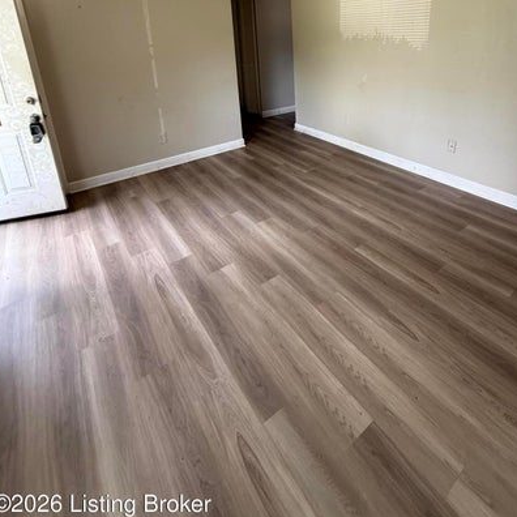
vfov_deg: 69.5
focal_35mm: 20
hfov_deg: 74.2
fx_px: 338
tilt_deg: -15.4
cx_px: 304
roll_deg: +2.2
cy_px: 124
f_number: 2.2
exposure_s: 1/99
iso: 200
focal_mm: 2.22
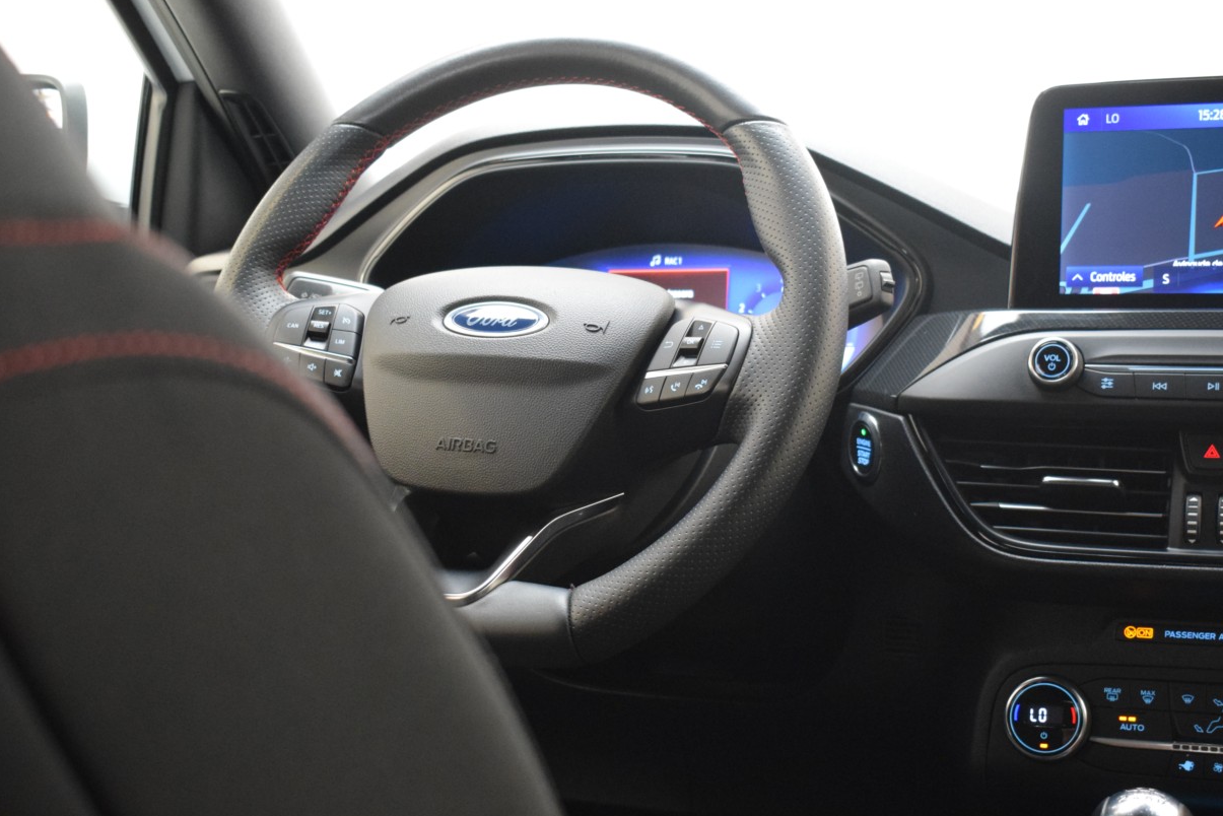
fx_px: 1903
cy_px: 429
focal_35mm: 56
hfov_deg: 35.6
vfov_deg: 24.2
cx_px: 580
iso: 3200
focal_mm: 30
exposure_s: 1/30
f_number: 4.2
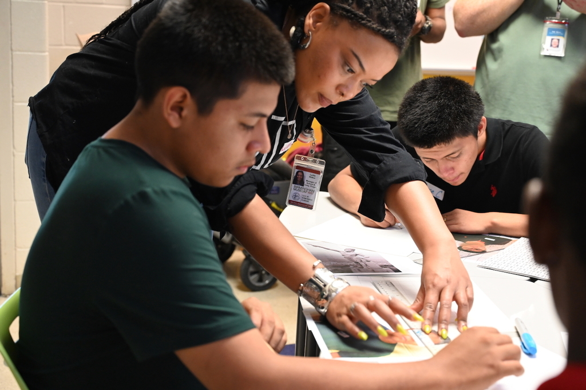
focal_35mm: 48
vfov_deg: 28.1
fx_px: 781
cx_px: 293
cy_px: 195
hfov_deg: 41.1
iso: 3200
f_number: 4
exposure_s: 1/80
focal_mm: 48
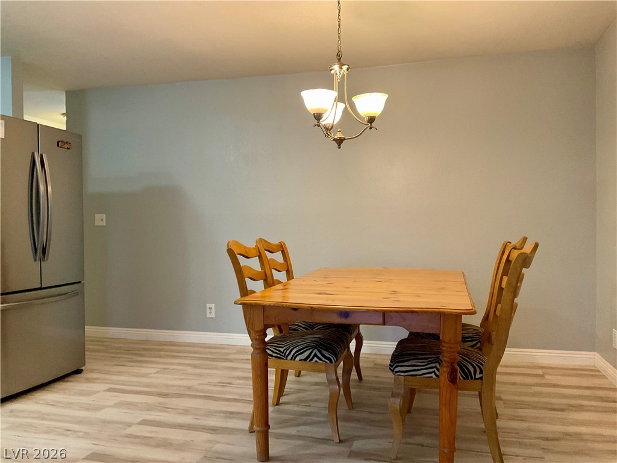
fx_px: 517
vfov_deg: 48.2
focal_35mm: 29
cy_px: 232
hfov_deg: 61.7
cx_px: 308
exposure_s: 1/60
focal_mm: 3
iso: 200
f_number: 1.8
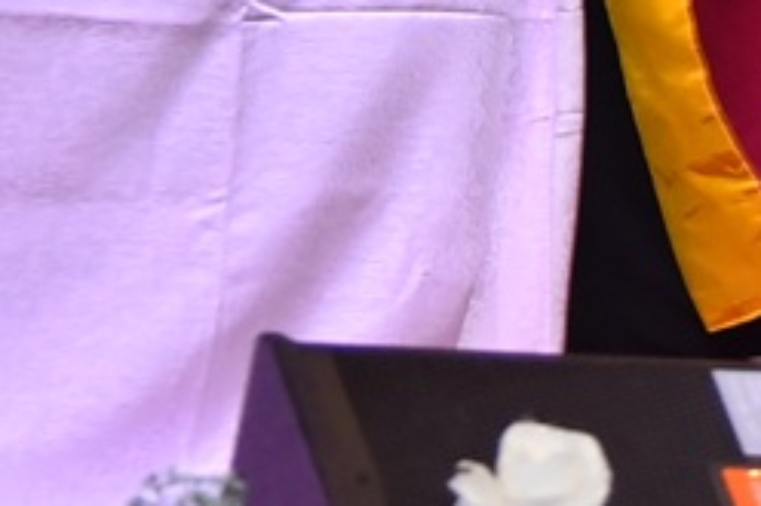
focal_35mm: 636
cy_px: -641
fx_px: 13435
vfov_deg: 2.1
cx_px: 894
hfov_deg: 3.2
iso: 1000
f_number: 5
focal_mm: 100
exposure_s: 1/125
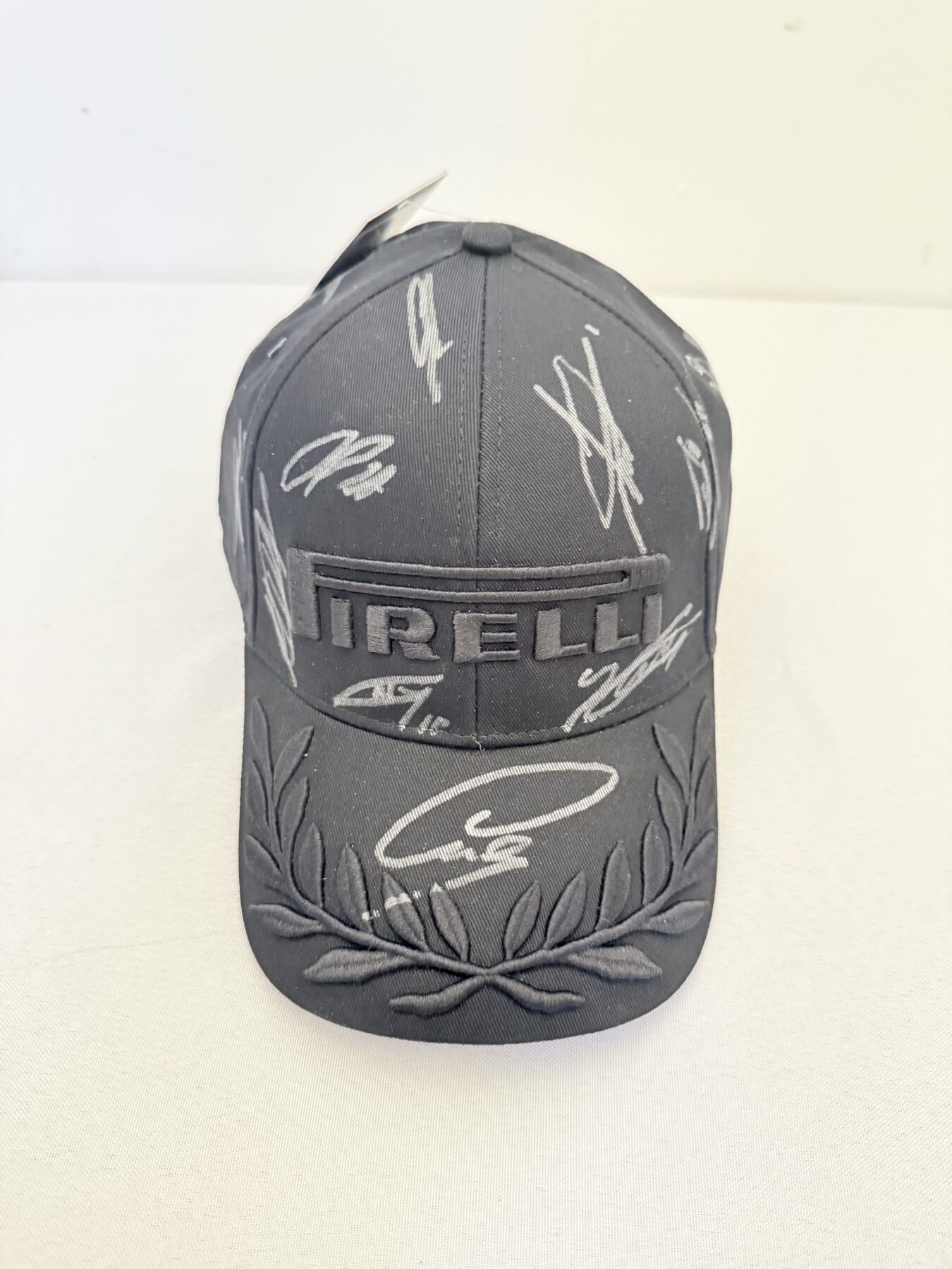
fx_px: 880
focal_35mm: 24
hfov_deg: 56.8
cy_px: 634
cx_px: 476
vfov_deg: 71.6
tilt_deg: -47.3
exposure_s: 1/33
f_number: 1.78
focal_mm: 6.76
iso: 1000
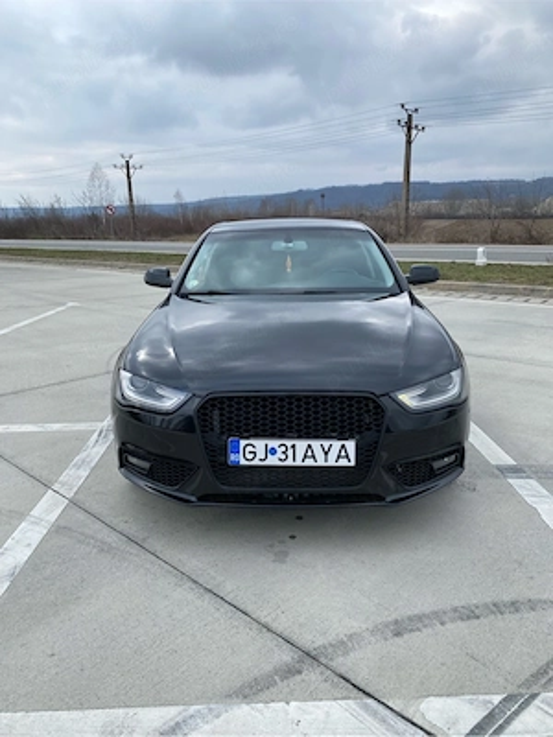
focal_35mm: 26
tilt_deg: -14.4
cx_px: 276
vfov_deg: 67.3
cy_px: 368
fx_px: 554
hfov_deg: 53.1
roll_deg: +0.8
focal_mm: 4.25
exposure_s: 1/919
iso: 32
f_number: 1.8
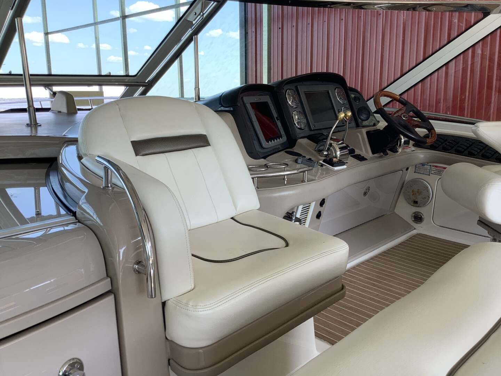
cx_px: 250
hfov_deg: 58.4
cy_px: 188
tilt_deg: -11.2
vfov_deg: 45.4
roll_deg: +1.1
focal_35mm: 31
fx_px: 449
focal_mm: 3.3
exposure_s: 1/120
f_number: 2.4
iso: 32
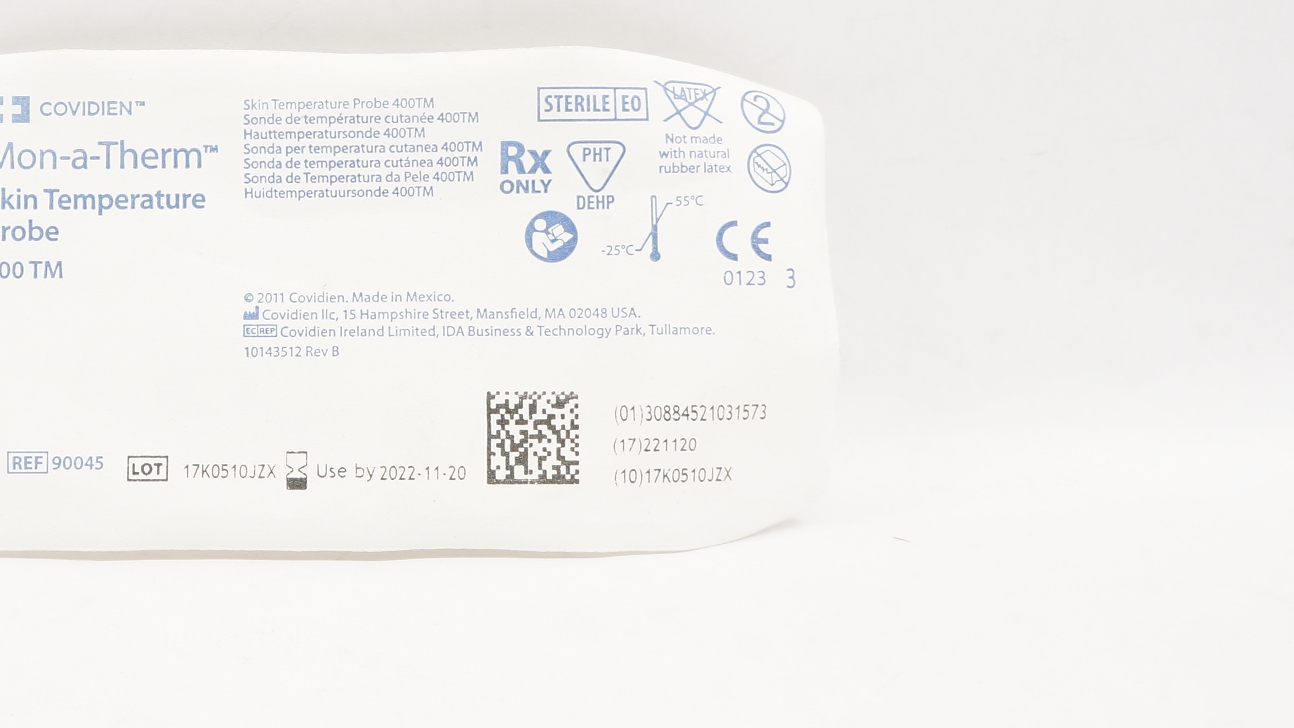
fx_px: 2024
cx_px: 338
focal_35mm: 59
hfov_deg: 34.8
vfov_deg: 20.4
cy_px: 281
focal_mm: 18
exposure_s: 1/50
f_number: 6.3
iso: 400
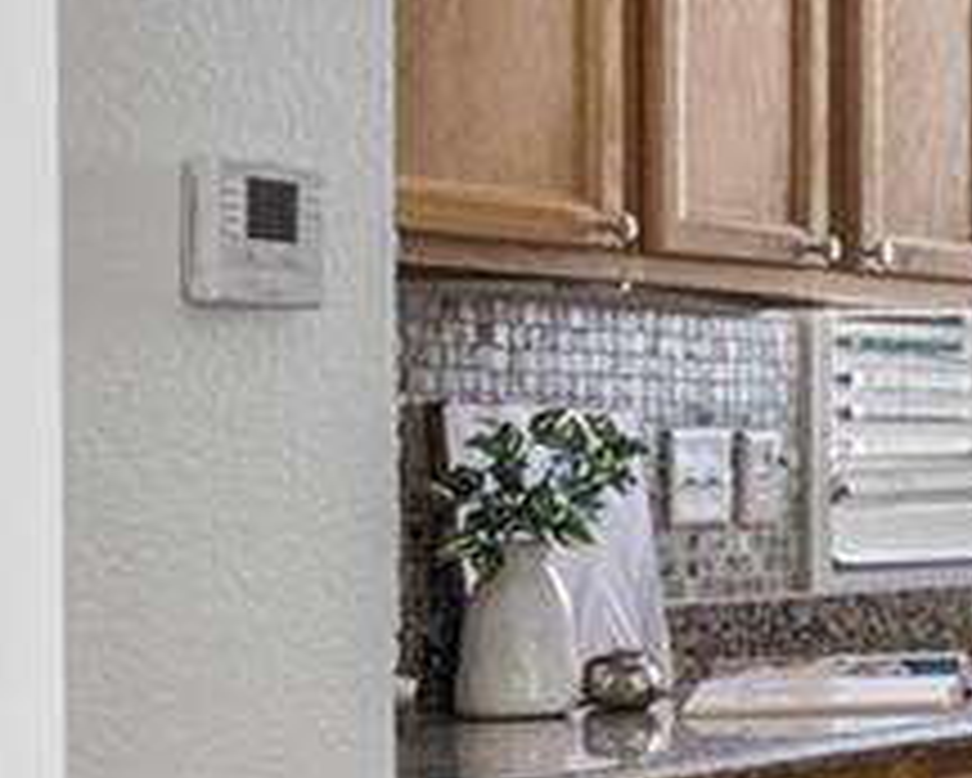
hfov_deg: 11.2
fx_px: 3396
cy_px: 490
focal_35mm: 118
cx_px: 2804
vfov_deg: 13.1
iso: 200
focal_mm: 17
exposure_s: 1.3
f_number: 8
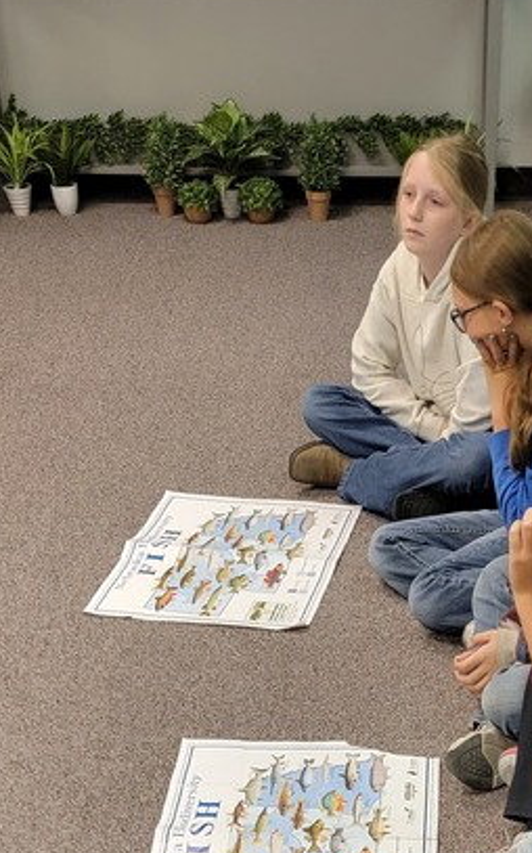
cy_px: 1046
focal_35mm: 64
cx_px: 431
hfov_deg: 20.1
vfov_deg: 27.7
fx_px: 1486
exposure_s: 1/120
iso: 250
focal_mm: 6.7
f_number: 1.8
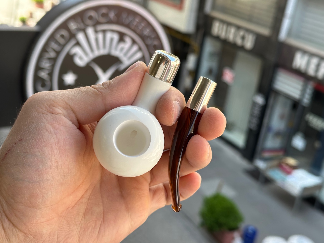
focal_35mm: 48
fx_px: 449
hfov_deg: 39.7
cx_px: 162
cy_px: 122
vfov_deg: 30.3
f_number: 1.78
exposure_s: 1/431
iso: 64
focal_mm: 6.86
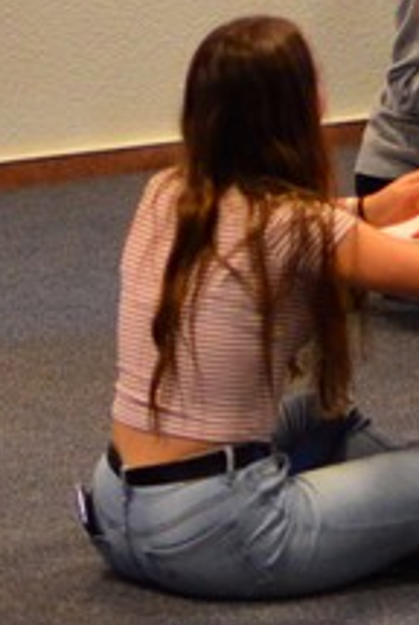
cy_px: -92
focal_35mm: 249
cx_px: 532
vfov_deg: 8.2
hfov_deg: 5.5
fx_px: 4339
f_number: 1.8
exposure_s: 1/80
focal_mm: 35
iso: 1600
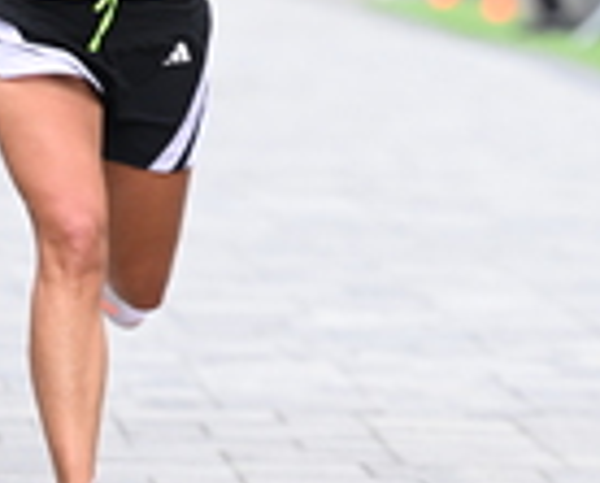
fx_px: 8293
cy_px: -220
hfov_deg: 4.1
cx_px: 557
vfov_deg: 3.3
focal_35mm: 466
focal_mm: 125
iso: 1250
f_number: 2.8
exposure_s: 1/1250
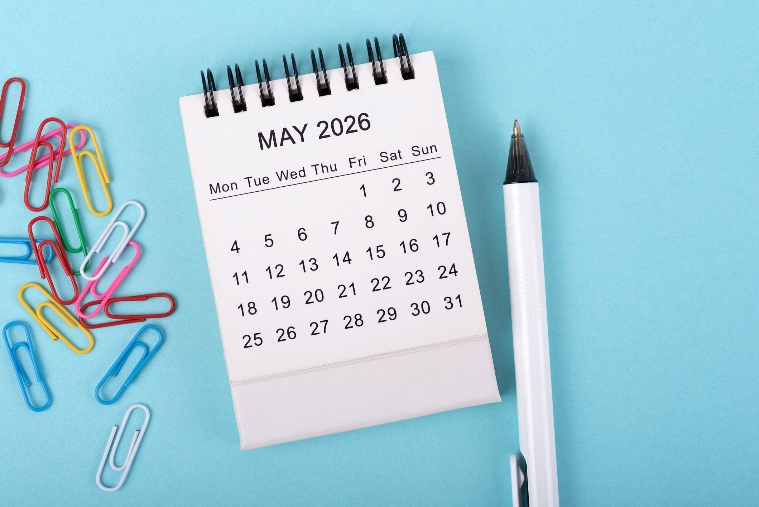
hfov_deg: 33.4
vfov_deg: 22.6
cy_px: 254
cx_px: 380
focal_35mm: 60
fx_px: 1266
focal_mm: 60
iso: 50
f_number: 8
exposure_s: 1/160
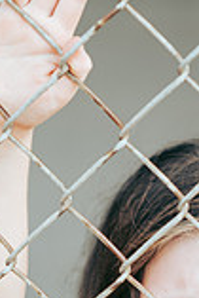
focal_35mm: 244
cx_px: 210
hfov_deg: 5.6
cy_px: 382
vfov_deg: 8.3
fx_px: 2019
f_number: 2.8
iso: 160
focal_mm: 85
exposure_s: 1/800
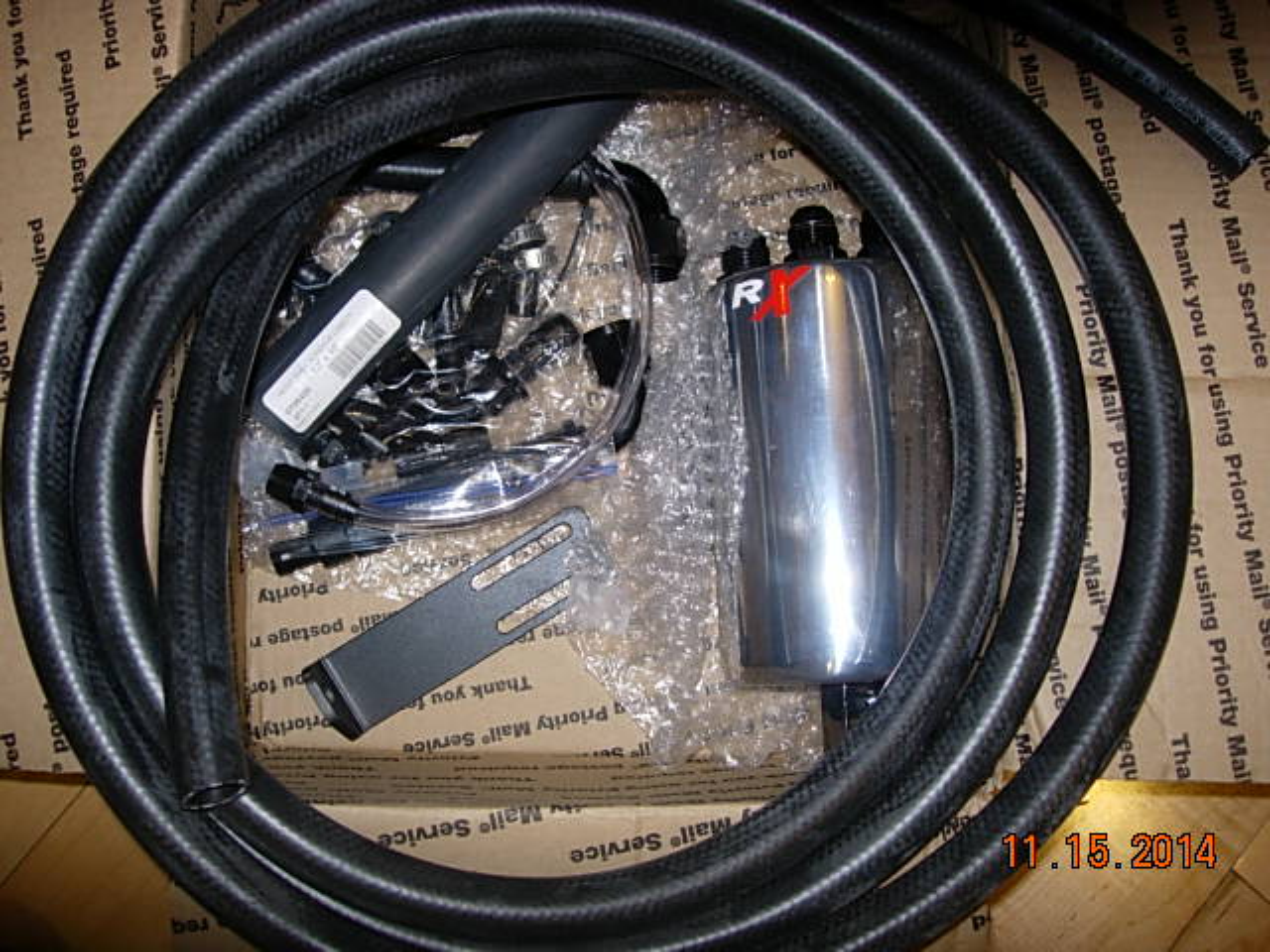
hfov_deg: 49.0
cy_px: 476
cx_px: 635
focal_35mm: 38
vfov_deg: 37.7
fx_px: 1394
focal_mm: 7.8
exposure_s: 1/64
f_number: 2.8
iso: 79
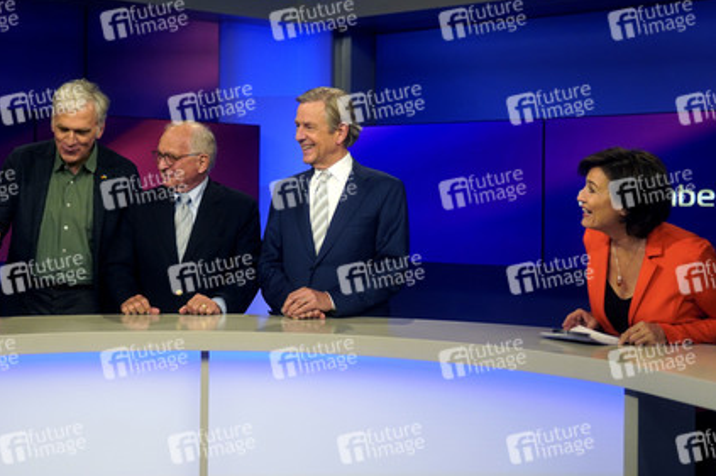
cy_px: 232
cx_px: 336
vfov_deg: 28.0
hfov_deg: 41.1
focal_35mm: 48
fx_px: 954
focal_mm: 30
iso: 640
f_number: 1.4
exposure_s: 1/800
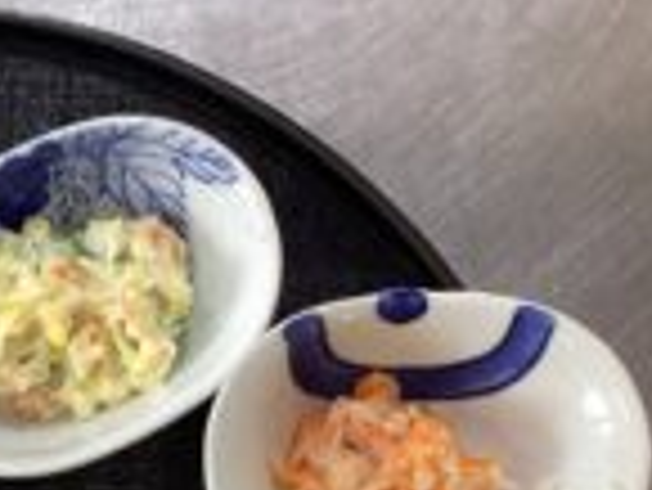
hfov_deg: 23.1
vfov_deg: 17.6
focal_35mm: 80
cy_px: 587
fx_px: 1508
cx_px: -43
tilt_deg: -85.8
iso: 125
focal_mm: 3.3
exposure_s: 1/50
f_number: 2.4
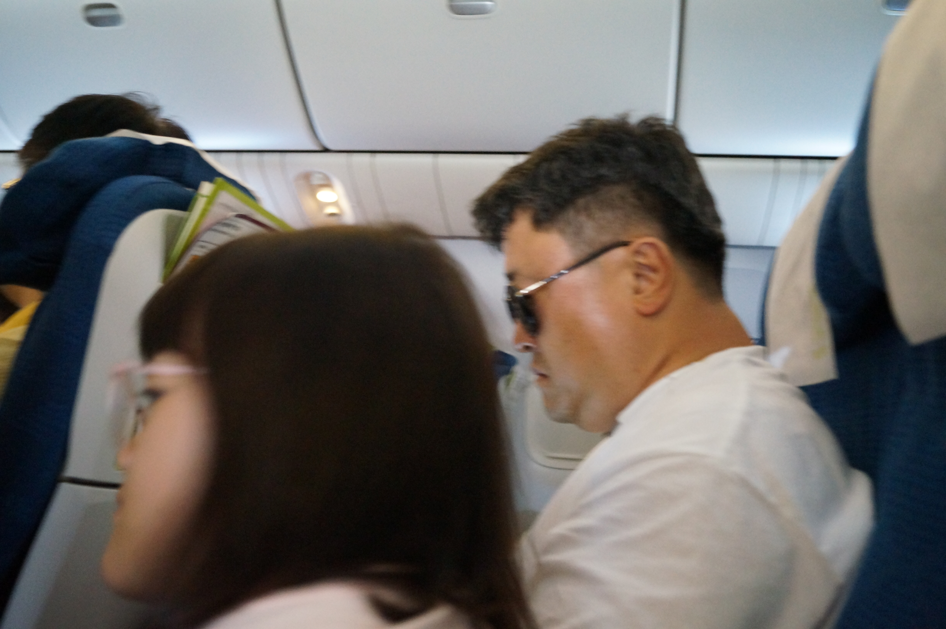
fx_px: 787
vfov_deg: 43.5
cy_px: 314
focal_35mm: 30
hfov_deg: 62.0
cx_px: 473
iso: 3200
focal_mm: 20
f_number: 4
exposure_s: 1/20
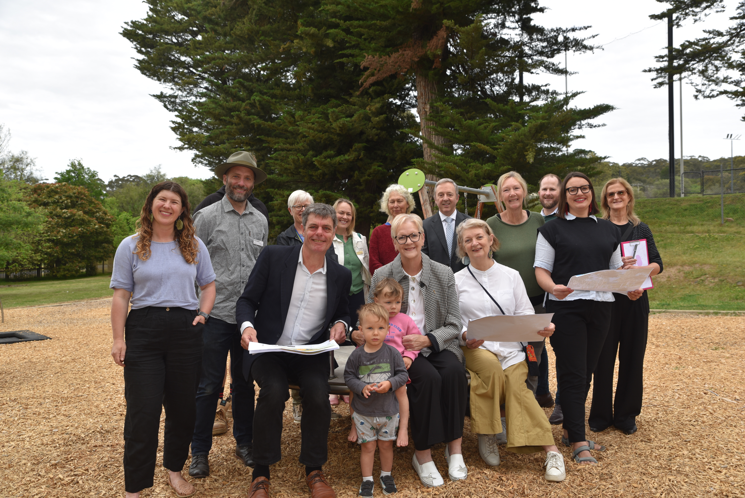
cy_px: 249
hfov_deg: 60.3
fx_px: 642
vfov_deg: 42.4
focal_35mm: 31
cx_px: 372
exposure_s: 1/125
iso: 100
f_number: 5.6
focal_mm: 31
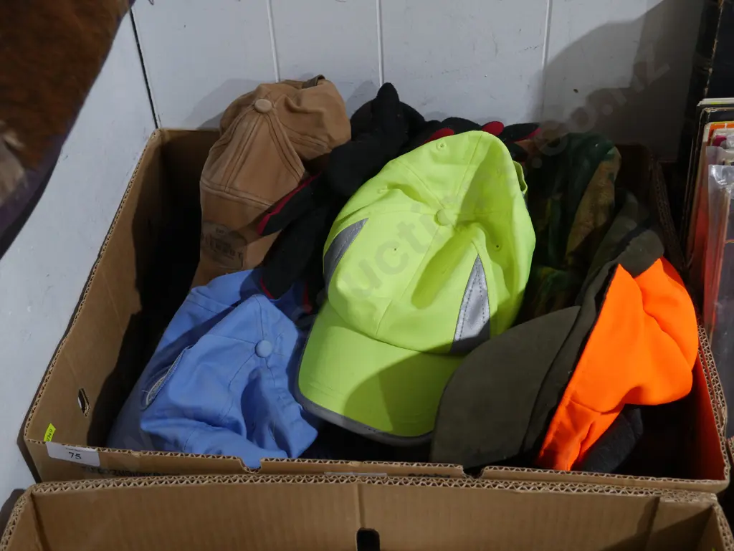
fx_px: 933
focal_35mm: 44
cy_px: 276
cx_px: 367
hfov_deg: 42.9
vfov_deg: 32.9
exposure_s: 1/60
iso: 1250
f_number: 4.7
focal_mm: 22
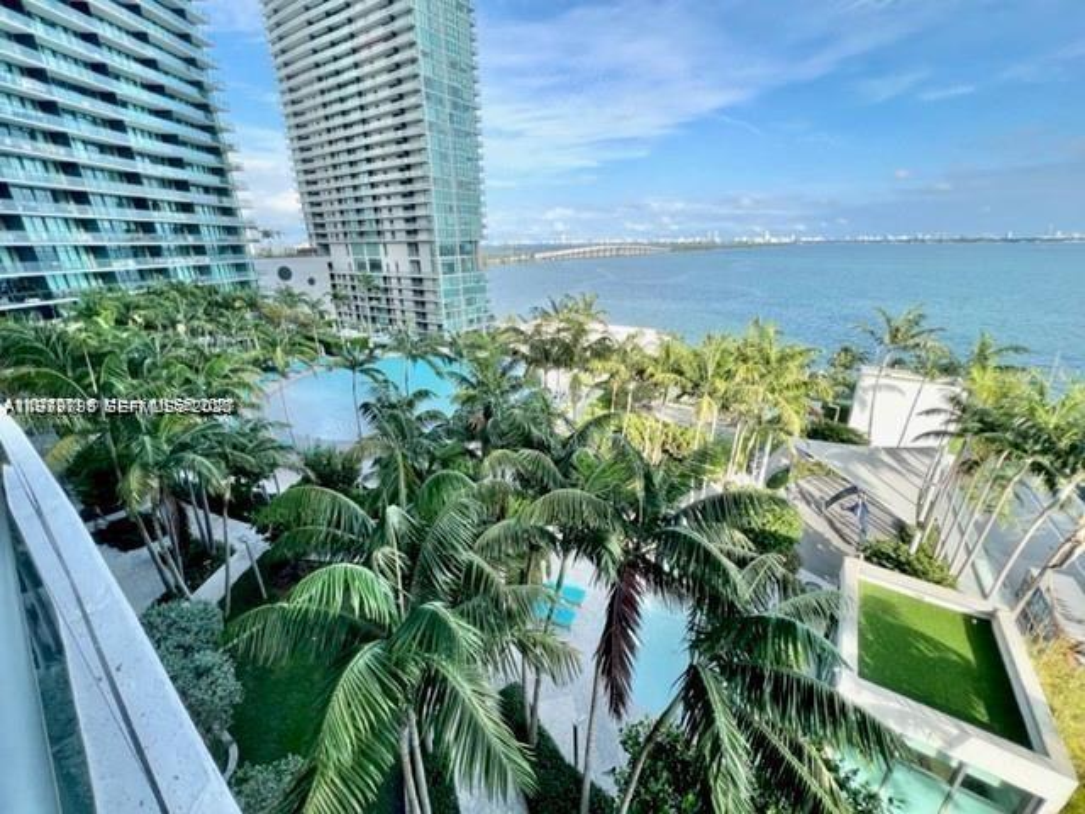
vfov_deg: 89.9
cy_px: 407
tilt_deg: -20.0
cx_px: 542
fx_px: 407
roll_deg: +1.1
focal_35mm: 13
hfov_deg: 106.2
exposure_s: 1/467
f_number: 1.8
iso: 32
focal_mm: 1.57
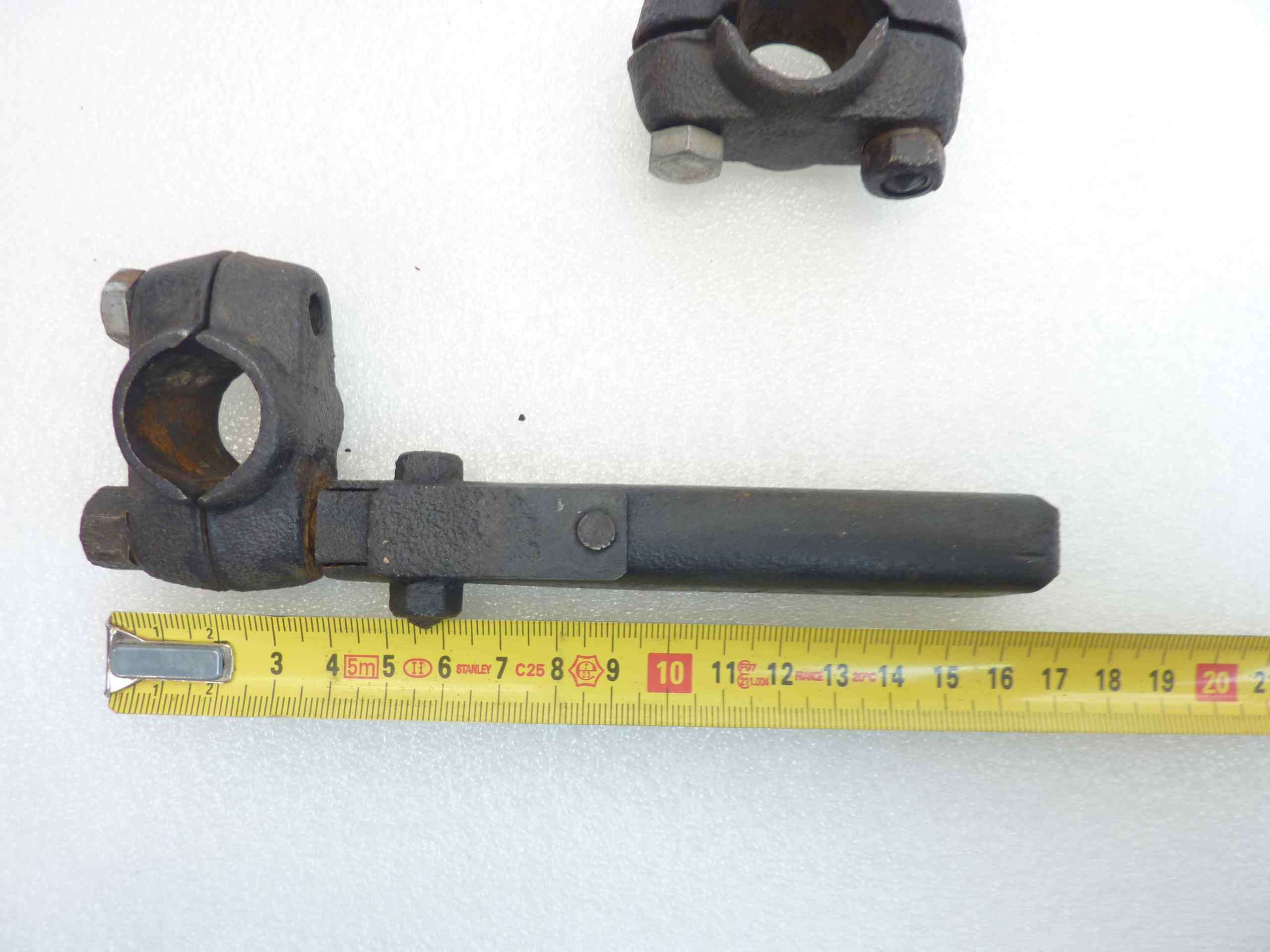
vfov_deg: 54.9
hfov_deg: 69.4
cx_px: 635
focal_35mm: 25
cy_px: 476
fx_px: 917
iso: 80
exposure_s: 1/10
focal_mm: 4.1
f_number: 3.3
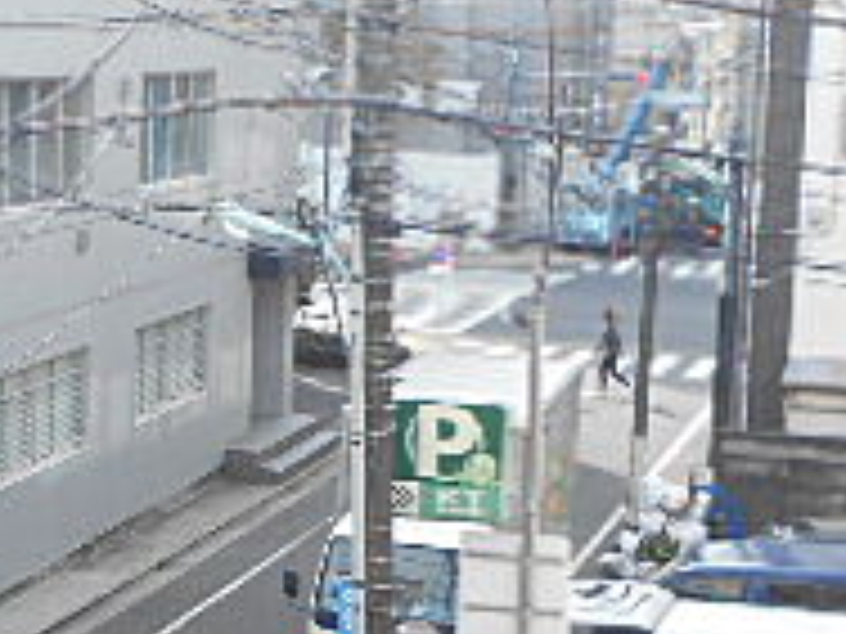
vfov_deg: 14.4
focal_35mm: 102
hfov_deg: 19.1
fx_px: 2493
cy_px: 513
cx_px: 207
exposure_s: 1/250
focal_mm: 5.1
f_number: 3.4
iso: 80
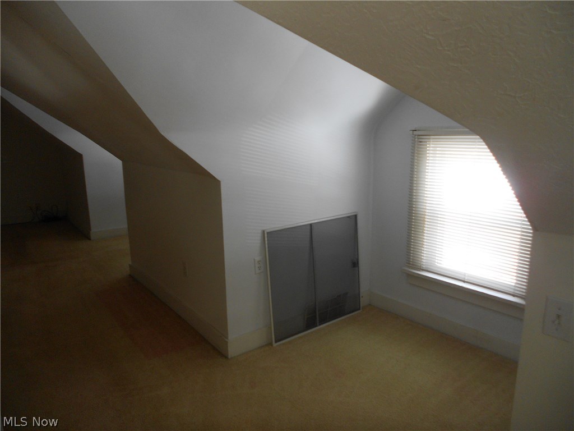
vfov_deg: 53.1
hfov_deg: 67.3
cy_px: 216
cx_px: 287
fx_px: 431
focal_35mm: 26
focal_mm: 4.6
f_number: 3.2
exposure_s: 1/30
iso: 125
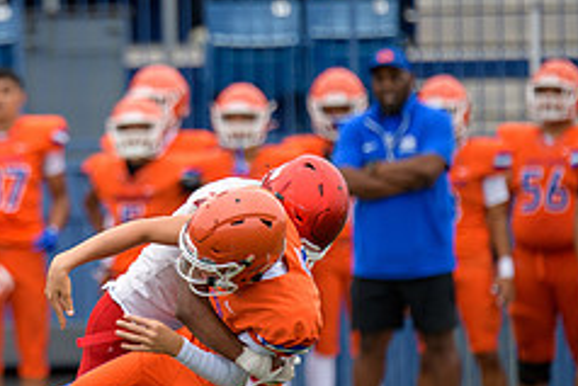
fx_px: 11727
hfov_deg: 2.8
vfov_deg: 1.9
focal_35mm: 730
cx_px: 5
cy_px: 188
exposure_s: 1/800
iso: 280
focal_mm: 300
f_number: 2.8
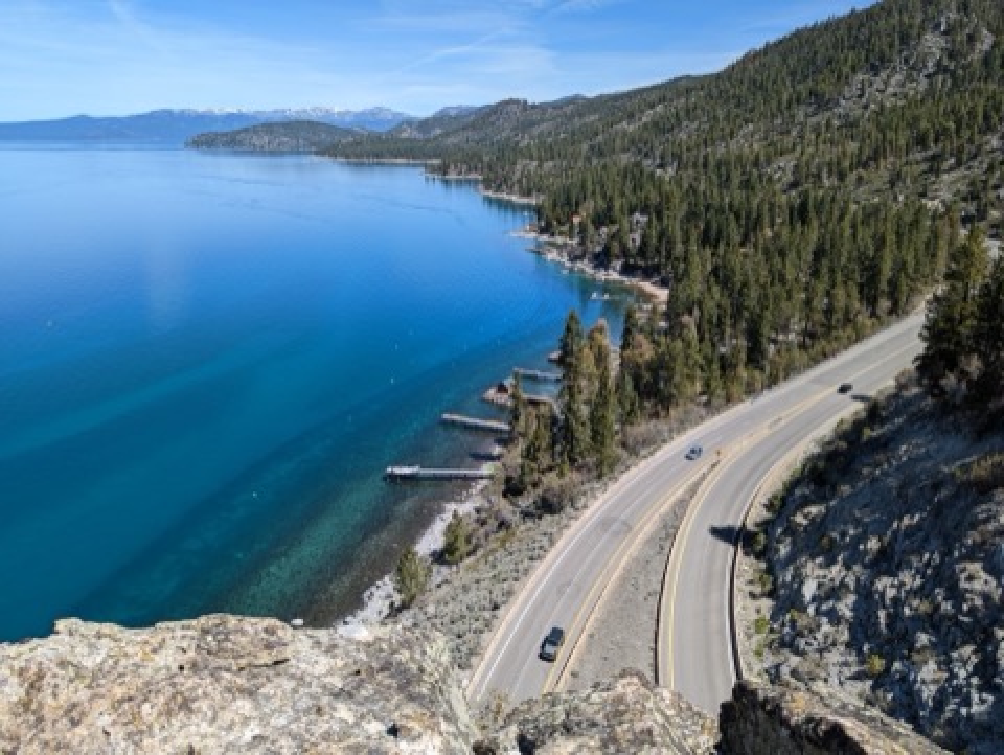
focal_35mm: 24
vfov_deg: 56.9
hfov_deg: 71.5
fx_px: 697
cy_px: 378
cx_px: 502
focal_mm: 6.81
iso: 44
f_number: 1.85
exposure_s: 1/1770
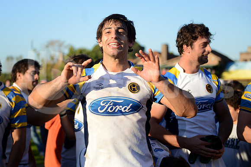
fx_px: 432
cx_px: 126
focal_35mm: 62
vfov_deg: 21.9
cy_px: 84
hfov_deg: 32.4
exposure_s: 1/2500
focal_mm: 62
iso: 320
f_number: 2.8
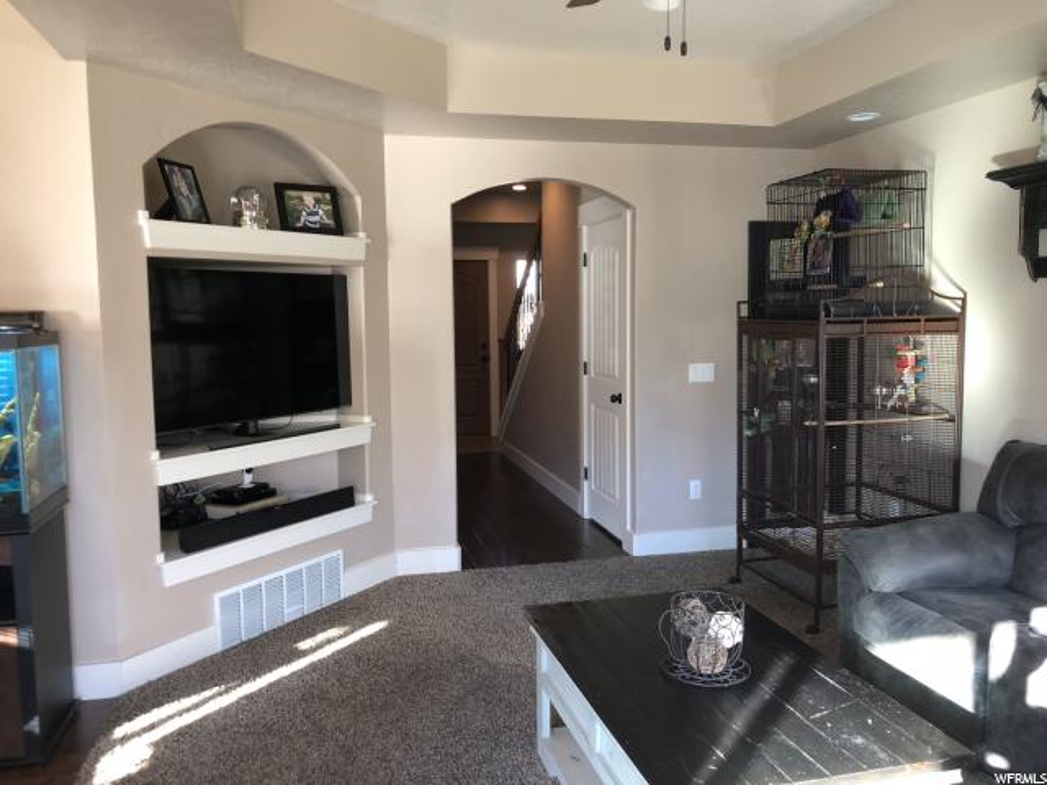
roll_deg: -0.7
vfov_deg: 49.7
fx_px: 847
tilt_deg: -3.4
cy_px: 392
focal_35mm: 28
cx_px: 524
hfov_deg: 63.4
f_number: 1.8
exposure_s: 1/24
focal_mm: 4
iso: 40
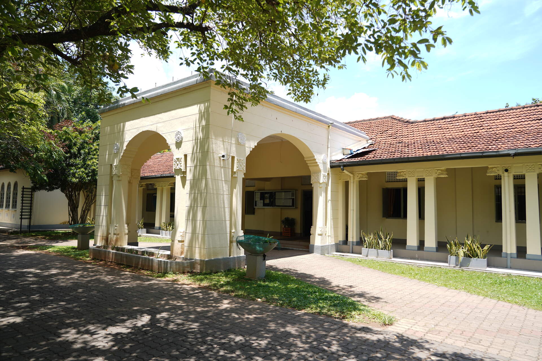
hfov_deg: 73.7
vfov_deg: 53.1
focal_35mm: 24
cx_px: 271
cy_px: 180
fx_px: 361
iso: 80
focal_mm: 24
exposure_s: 1/250
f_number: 4
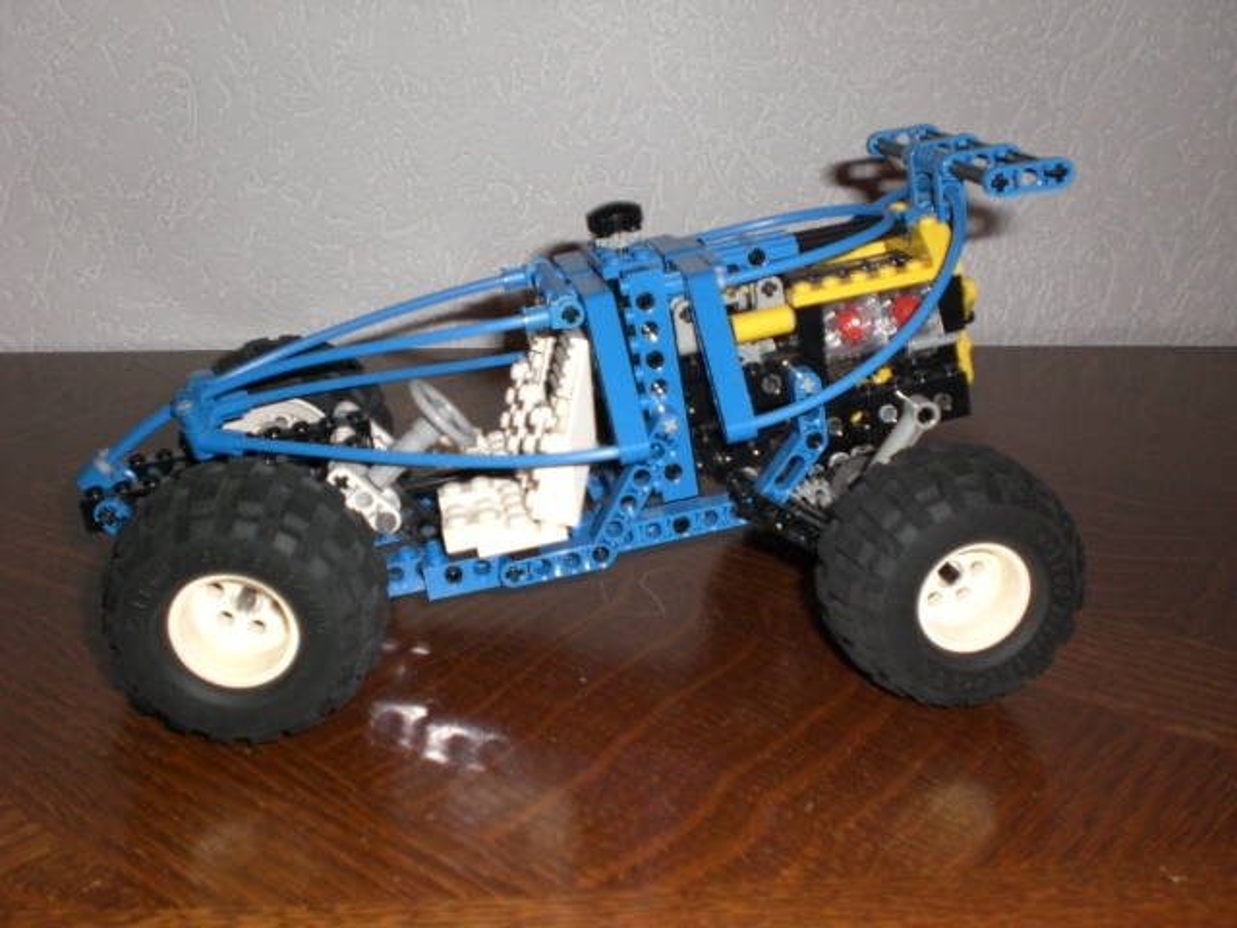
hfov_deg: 49.0
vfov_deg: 37.7
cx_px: 618
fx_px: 1358
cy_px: 464
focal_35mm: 38
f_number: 3.1
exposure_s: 1/60
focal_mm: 6.3
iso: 200
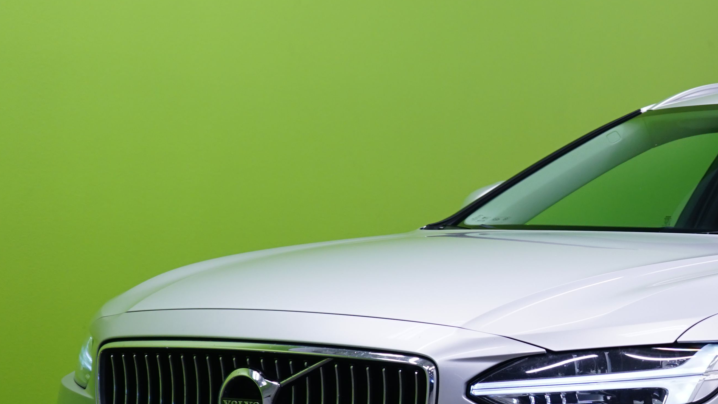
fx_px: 3065
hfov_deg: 13.1
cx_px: 768
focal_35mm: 161
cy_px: 296
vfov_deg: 7.5
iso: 400
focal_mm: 67
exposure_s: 1/15
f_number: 5.6
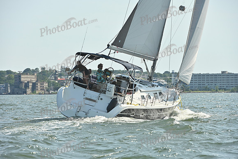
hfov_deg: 10.3
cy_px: 80
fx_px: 1322
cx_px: 119
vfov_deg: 6.9
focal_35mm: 200
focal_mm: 200
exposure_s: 1/1250
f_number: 8
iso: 320
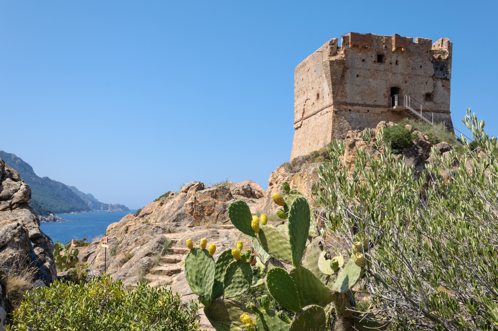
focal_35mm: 38
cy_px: 166
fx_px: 518
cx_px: 249
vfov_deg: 35.4
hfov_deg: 51.3
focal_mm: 25
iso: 200
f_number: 11
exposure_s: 1/250
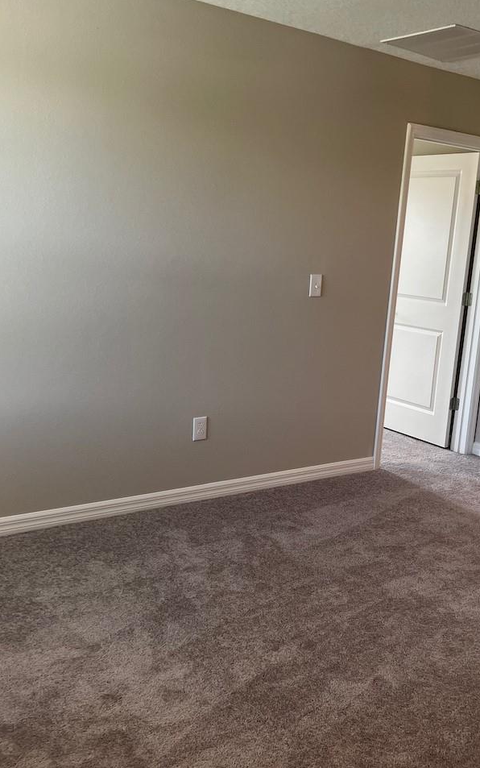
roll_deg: -3.5
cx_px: 282
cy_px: 384
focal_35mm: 37
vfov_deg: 52.7
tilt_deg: -11.6
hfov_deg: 34.4
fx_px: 774
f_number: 1.5
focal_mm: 5.7
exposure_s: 1/120
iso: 100
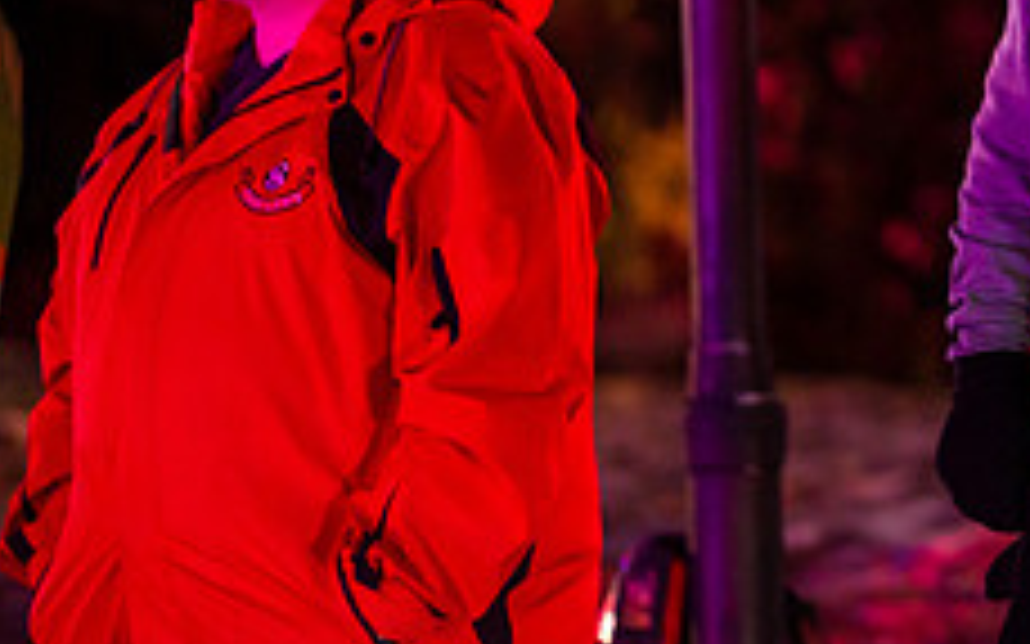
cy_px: -216
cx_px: 1286
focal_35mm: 515
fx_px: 14453
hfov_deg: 4.1
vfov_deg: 2.5
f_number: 3.2
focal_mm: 200
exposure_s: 1/125
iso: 3200
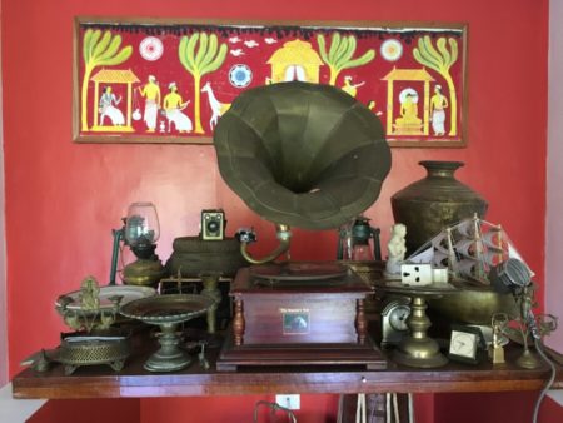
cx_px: 282
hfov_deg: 61.6
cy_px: 212
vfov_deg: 48.3
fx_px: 472
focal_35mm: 29
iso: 200
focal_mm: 4.15
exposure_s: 1/25
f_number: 2.2
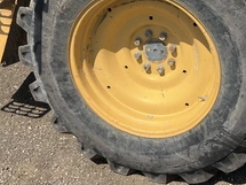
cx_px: 167
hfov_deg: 35.2
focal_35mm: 54
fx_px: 384
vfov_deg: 26.7
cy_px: 53
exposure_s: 1/1786
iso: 25
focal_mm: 3
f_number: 1.8
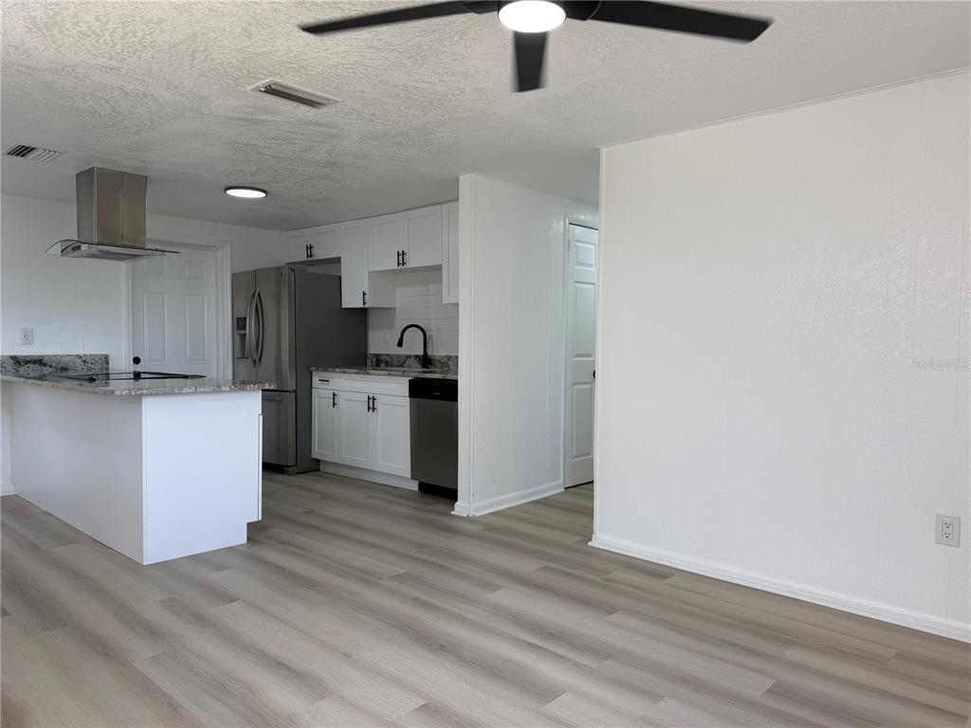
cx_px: 486
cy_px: 364
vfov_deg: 56.8
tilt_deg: -2.7
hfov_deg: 71.6
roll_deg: -0.3
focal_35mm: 24
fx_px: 673
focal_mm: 6.76
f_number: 1.78
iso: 64
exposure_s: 1/164
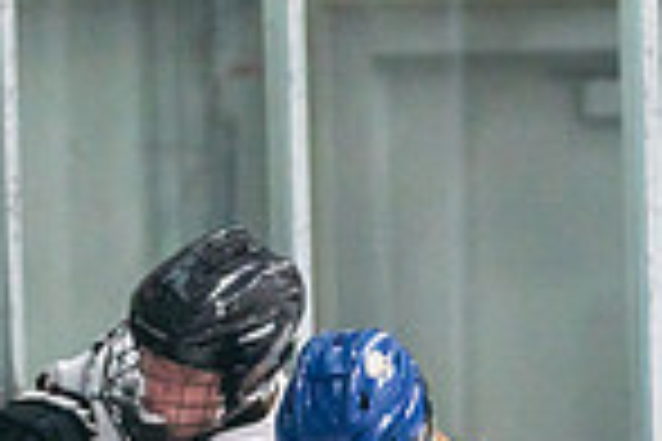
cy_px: 830
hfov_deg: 3.4
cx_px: 464
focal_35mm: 599
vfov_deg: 2.3
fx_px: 11014
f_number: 2.8
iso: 3200
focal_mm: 152
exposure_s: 1/1250
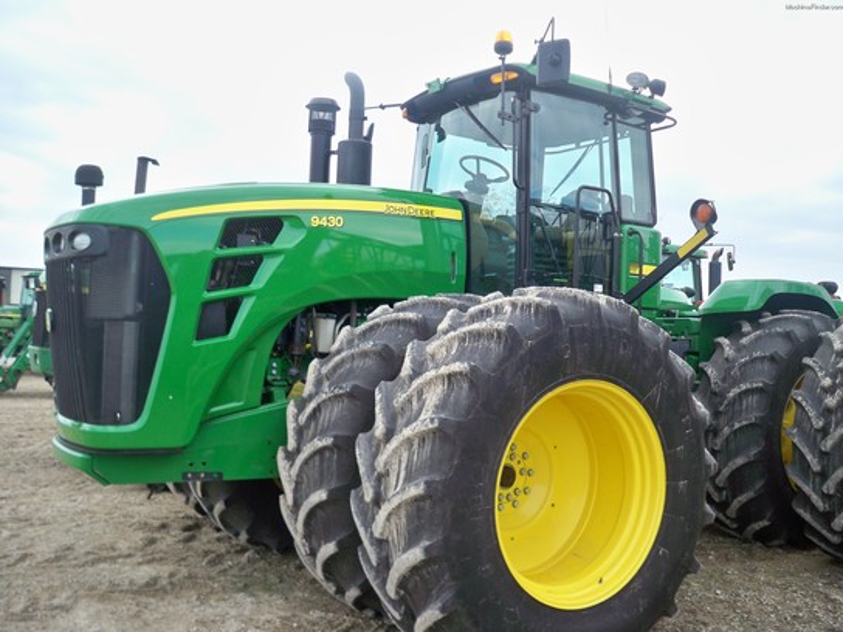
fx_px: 852
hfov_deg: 52.6
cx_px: 422
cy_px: 316
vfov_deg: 40.7
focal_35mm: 35
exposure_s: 1/160
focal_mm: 6.3
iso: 80
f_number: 3.1
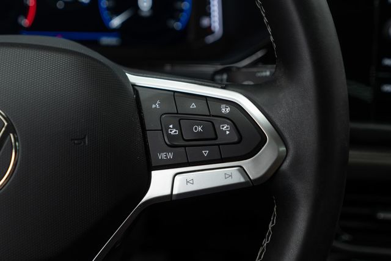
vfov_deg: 31.9
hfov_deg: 46.4
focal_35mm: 42
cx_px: 196
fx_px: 456
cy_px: 130
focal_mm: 28
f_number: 3.2
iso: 400
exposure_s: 1/40
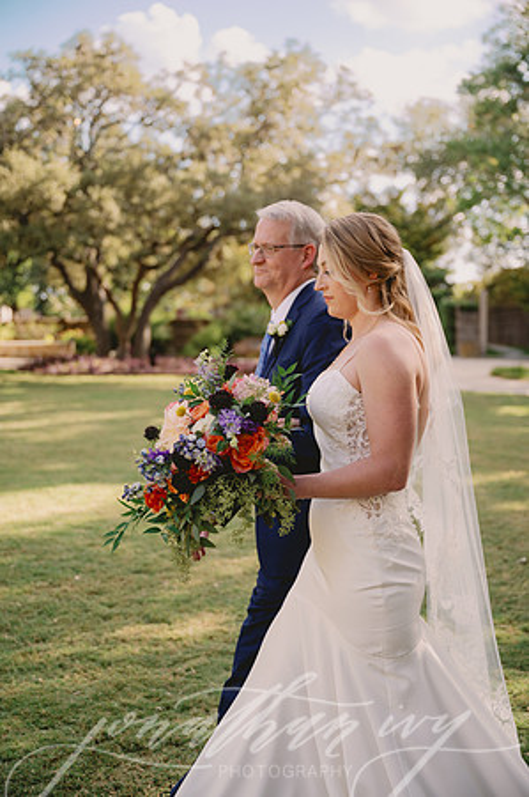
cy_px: 398
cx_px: 264
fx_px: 1060
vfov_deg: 41.2
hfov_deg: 28.0
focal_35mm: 48
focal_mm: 48
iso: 125
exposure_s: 1/800
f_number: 2.8
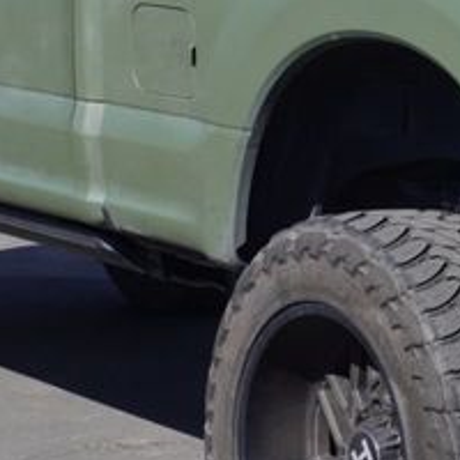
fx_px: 2947
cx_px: 545
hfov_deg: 8.8
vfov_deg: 8.9
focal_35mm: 196
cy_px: 193
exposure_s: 1/125
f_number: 10
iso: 100
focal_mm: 30
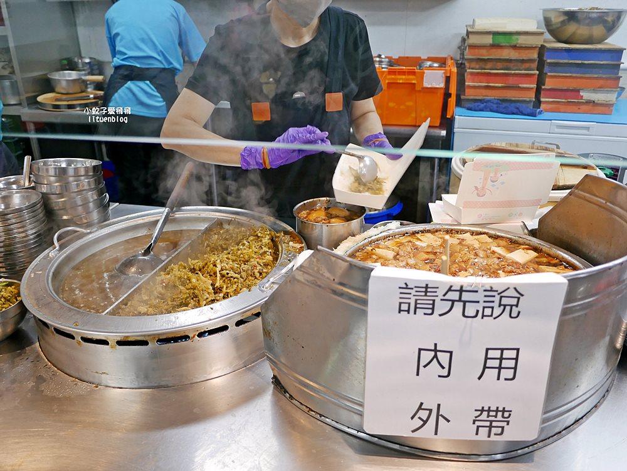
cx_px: 314
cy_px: 236
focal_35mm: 28
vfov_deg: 49.8
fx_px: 507
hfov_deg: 63.4
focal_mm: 14
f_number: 2.5
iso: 640
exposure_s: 1/60
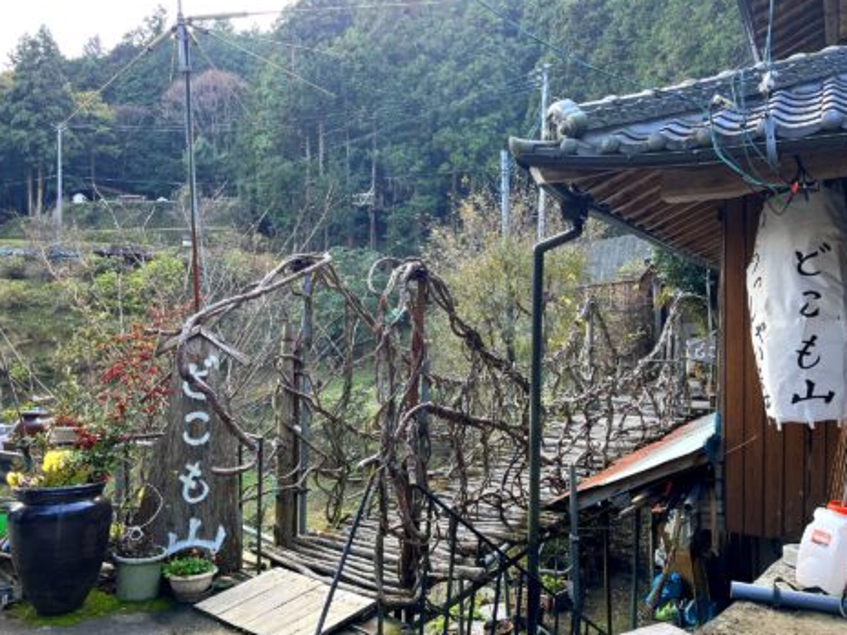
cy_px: 317
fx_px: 685
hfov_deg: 63.4
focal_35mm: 28
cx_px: 407
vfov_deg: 49.7
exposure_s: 1/162
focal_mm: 5.1
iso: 50
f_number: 1.6
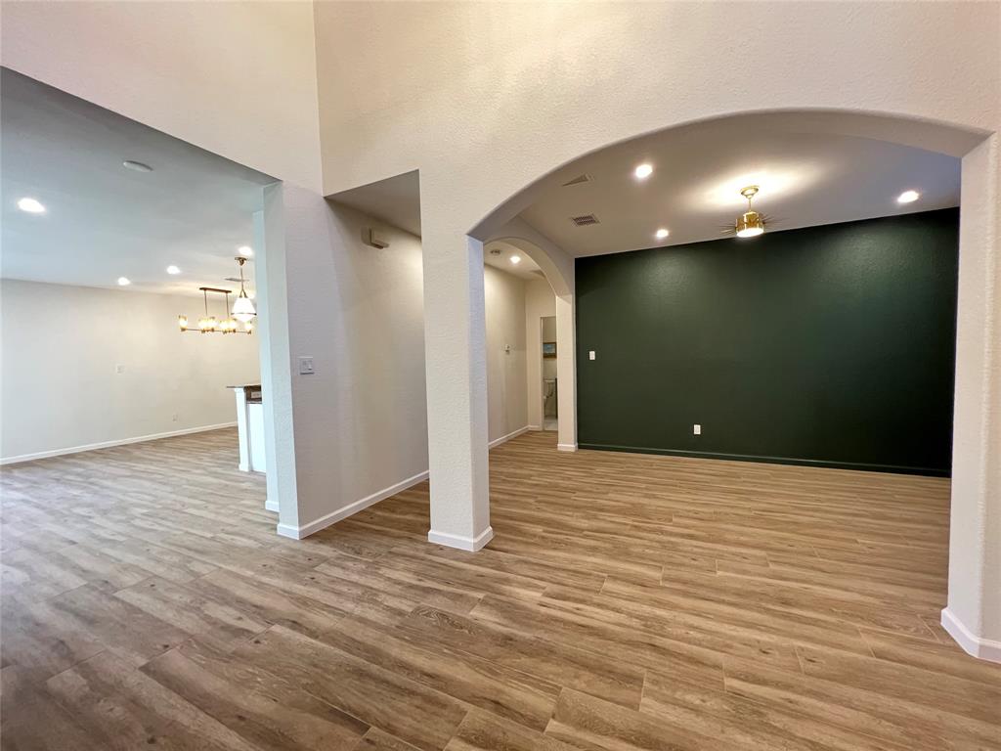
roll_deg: +1.3
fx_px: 376
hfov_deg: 106.2
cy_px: 376
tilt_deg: -3.6
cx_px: 500
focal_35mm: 13
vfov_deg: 89.9
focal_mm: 1.57
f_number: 1.8
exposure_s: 1/60
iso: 640
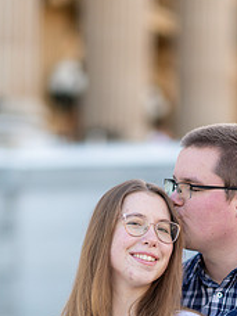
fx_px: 1470
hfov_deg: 9.2
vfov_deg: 12.2
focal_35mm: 161
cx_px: 188
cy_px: 302
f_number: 1.4
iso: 160
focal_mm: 85
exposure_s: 1/1600
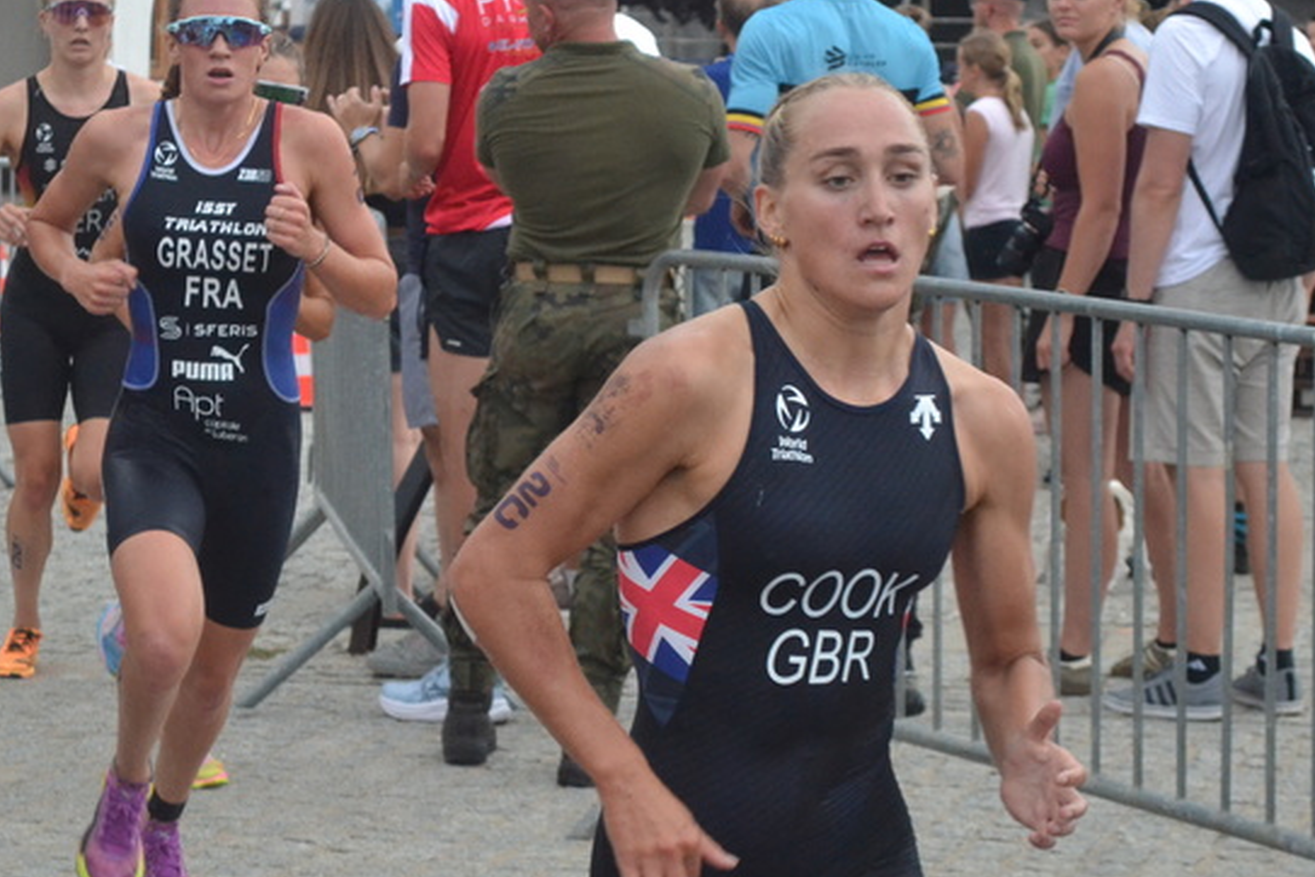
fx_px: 4740
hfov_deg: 15.8
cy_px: 329
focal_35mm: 130
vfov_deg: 10.6
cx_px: 546
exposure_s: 1/500
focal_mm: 55
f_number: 5.6
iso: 2000
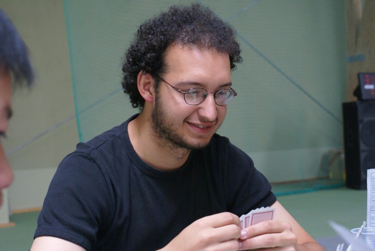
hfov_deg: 29.8
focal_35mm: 68
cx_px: 188
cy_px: 126
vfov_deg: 20.2
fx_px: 704
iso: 800
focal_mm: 45
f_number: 5.6
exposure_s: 1/30
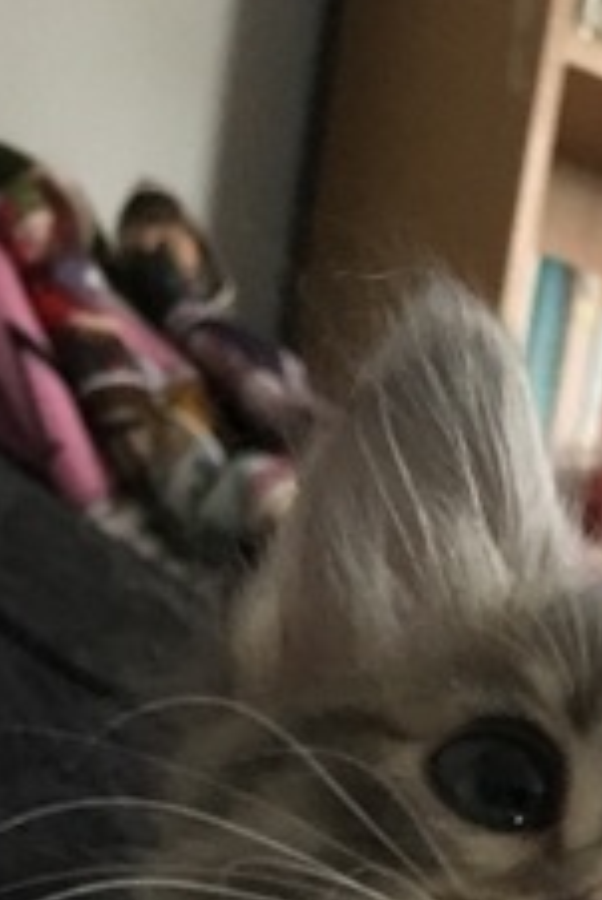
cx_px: 734
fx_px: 2003
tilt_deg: -15.1
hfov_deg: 16.4
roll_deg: -11.3
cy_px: 1119
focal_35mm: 80
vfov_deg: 23.0
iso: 320
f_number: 2.2
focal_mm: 4.15
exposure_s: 1/17
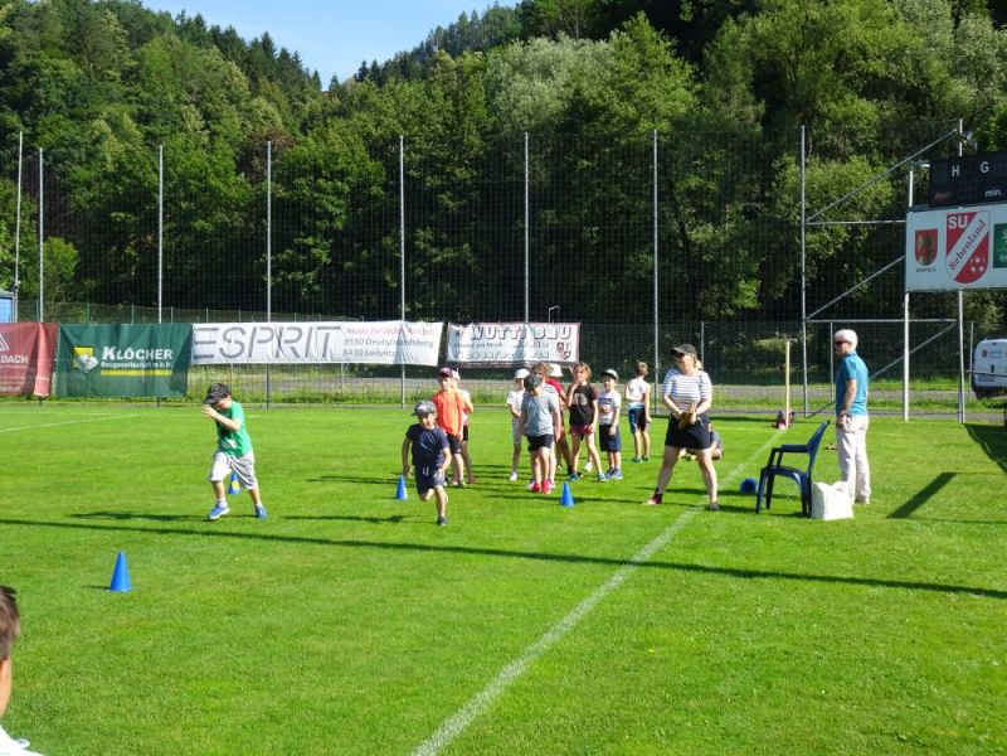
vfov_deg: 31.5
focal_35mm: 46
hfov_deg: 41.2
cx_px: 504
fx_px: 1338
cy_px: 378
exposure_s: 1/320
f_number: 4.5
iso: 80
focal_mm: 7.87
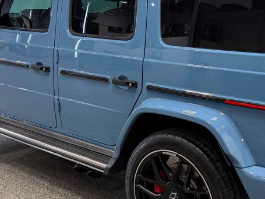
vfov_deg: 26.9
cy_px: 77
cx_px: 172
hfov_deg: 35.3
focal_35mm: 54
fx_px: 413
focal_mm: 6.76
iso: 64
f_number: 1.78
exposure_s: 1/120
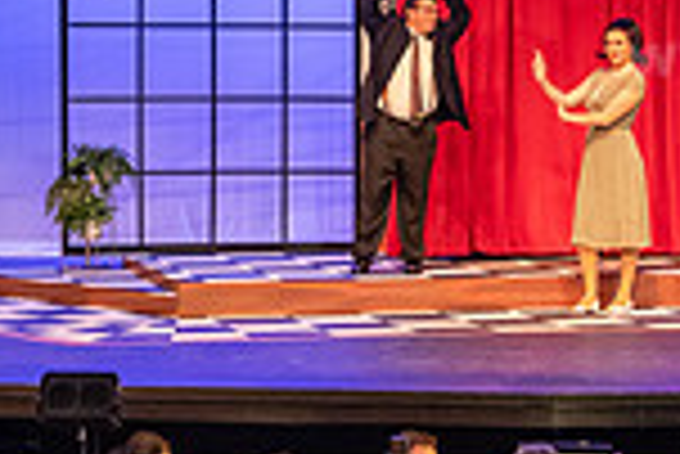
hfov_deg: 14.0
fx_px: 2760
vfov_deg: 9.4
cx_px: 423
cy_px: 151
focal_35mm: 146
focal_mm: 38
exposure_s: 1/160
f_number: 3.2
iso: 3200
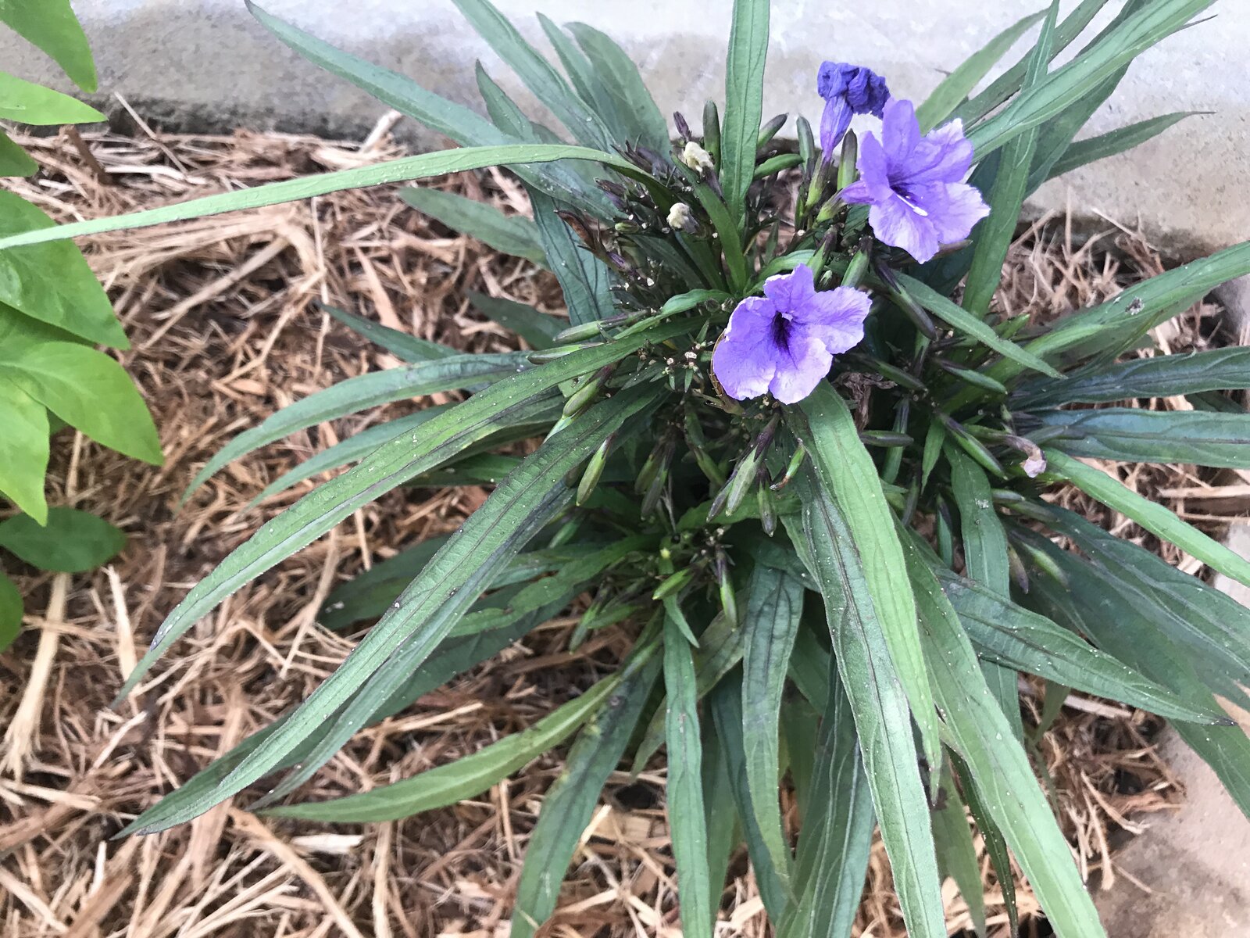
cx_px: 625
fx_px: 1011
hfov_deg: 63.4
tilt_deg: -68.9
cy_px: 469
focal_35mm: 28
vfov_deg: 49.7
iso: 25
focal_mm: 3.99
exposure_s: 1/30
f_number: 1.8
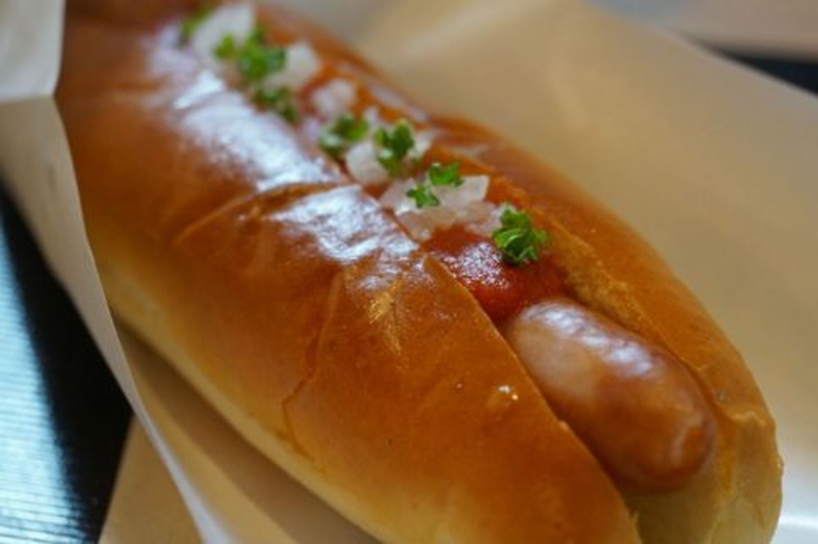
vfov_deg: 13.6
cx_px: 409
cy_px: 272
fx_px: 2281
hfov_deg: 20.3
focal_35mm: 100
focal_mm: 67
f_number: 5.6
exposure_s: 1/40
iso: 1600
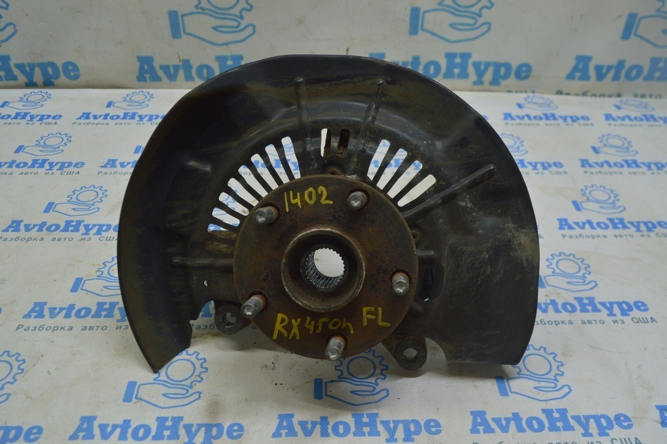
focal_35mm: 33
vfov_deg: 39.9
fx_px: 611
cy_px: 222
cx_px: 334
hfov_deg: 57.3
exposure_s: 1/40
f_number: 5.6
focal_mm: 22
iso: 400
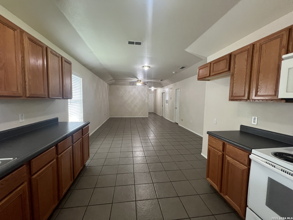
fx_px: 110
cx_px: 146
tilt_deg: -2.1
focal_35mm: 13
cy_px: 110
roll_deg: +0.3
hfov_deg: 106.2
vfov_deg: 89.9
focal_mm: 1.57
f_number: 1.8
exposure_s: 1/62
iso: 250
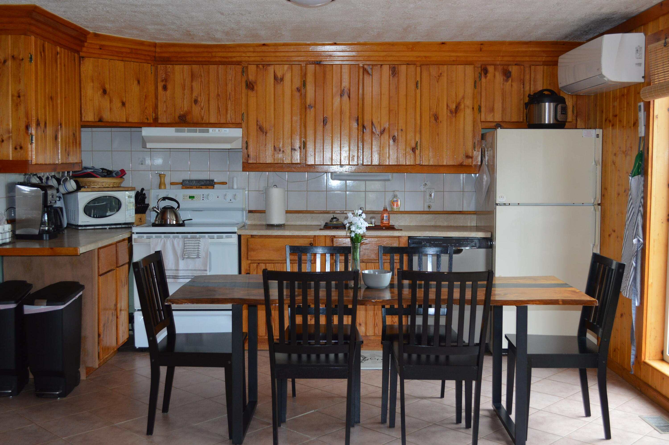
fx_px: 724
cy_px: 222
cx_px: 334
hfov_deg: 49.6
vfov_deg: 34.1
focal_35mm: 39
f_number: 4.2
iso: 500
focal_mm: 26
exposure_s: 1/60
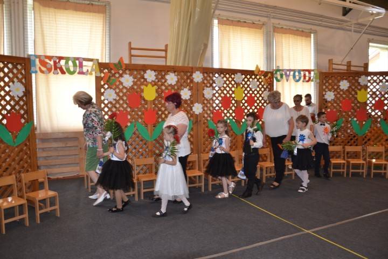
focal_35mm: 27
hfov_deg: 67.4
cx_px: 194
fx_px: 291
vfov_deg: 47.9
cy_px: 130
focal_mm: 18
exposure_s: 1/60
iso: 400
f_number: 3.5
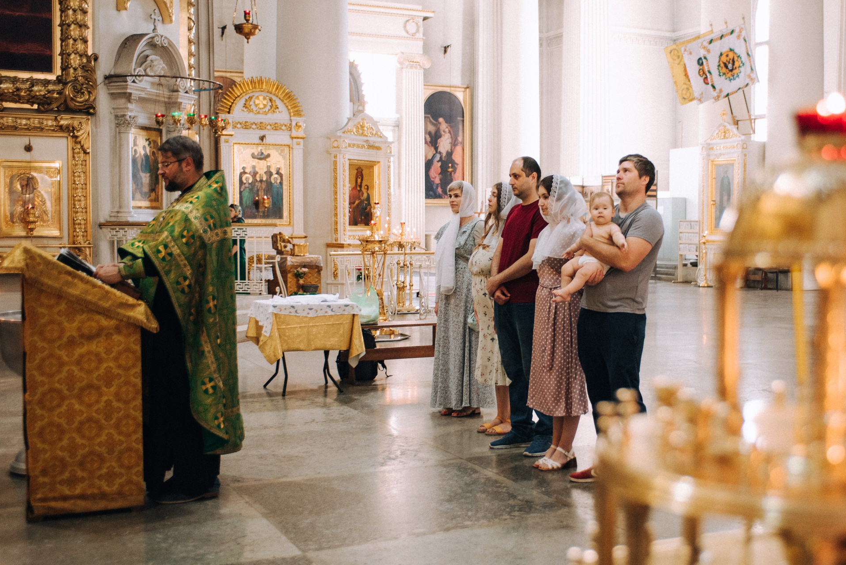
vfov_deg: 26.5
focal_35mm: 51
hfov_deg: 38.5
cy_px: 270
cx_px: 545
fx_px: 1199
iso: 500
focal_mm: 38
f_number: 2.8
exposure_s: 1/100
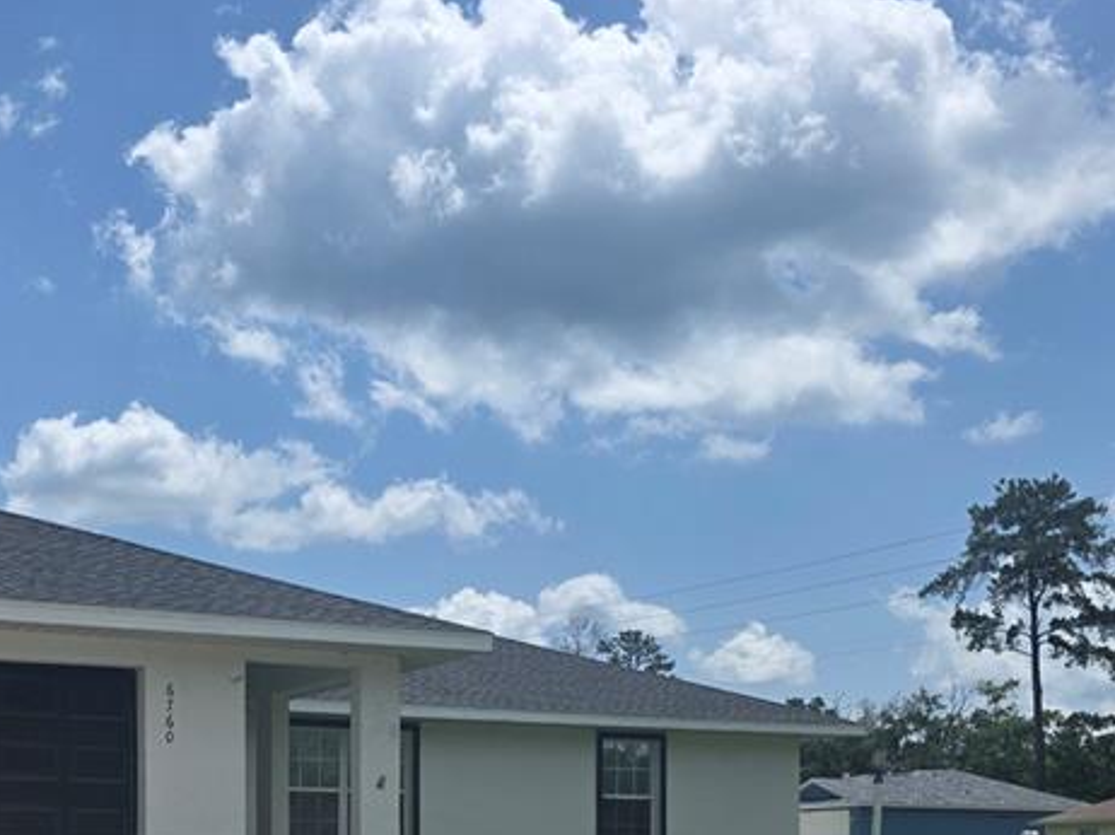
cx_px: 270
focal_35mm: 51
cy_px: 883
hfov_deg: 36.6
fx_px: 1642
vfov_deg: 26.6
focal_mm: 6.3
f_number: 1.7
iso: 50
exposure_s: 1/7944
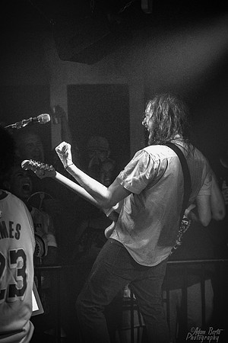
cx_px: 61
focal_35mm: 115
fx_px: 1096
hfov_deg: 11.9
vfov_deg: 17.7
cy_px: 169
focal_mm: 75
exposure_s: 1/320
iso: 4000
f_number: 4
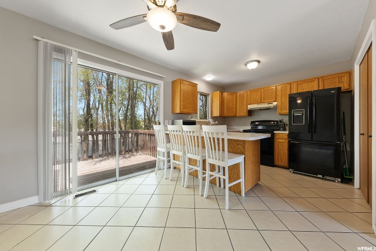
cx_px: 188
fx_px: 125
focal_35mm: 12
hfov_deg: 112.6
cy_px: 126
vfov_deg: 90.0
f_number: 8
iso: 100
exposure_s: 1
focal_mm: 12
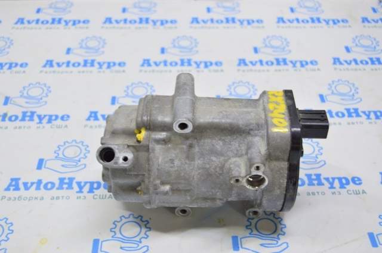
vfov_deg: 28.0
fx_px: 509
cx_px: 191
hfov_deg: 41.2
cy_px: 126
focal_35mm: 48
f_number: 5.6
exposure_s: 1/20
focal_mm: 32
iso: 400
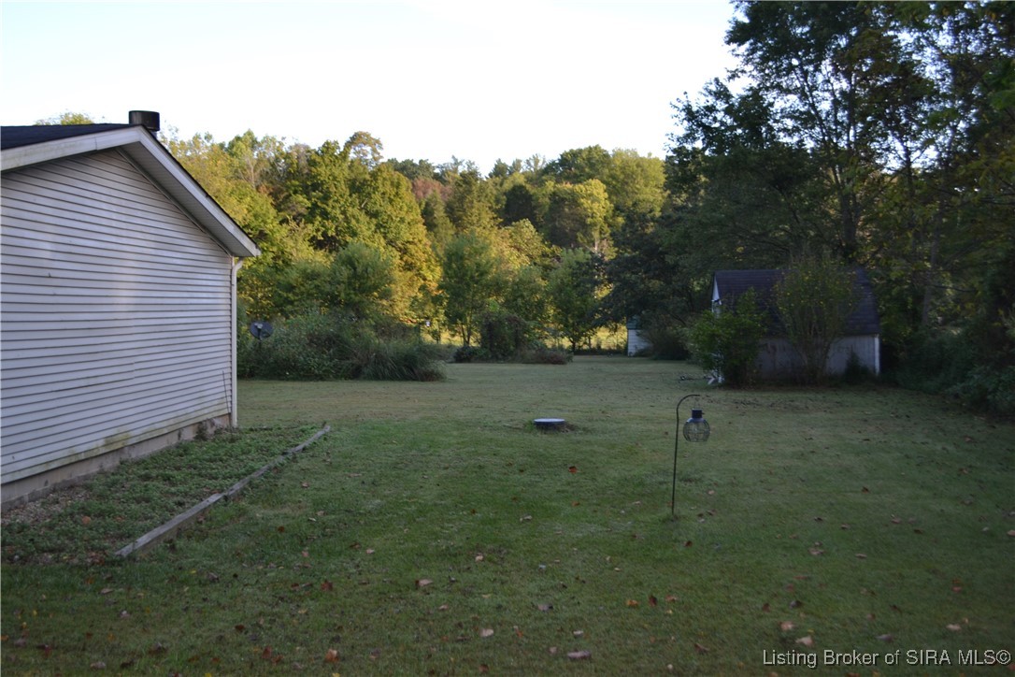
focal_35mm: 36
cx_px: 508
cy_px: 338
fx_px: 1015
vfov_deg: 36.9
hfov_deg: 53.1
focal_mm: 24
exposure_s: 1/125
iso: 110
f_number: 4
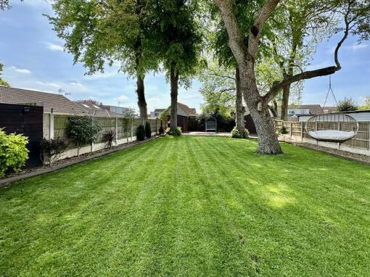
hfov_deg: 94.1
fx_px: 171
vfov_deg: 77.8
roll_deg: -0.1
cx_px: 206
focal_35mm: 16
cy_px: 123
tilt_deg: -0.5
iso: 40
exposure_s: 1/609
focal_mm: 2.22
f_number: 2.2
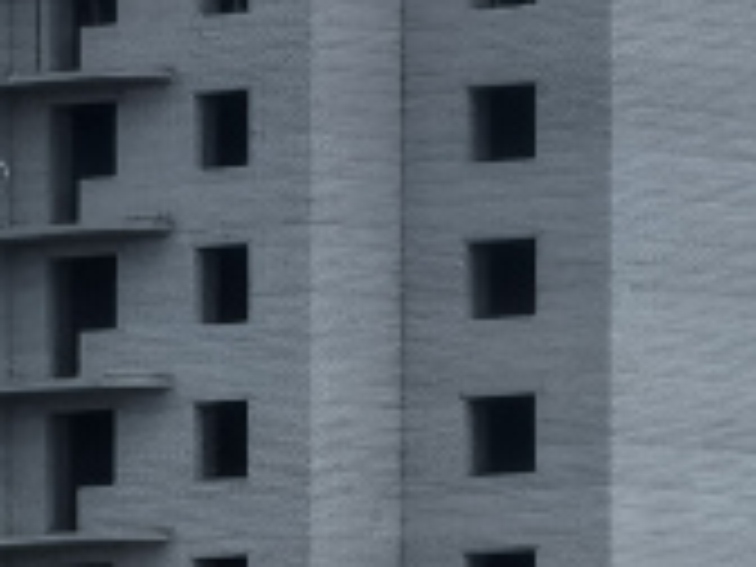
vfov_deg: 1.4
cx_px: -810
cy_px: 565
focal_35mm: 1046
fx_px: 22844
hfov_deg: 1.9
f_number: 3.4
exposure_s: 1/1065
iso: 50
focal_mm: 14.46
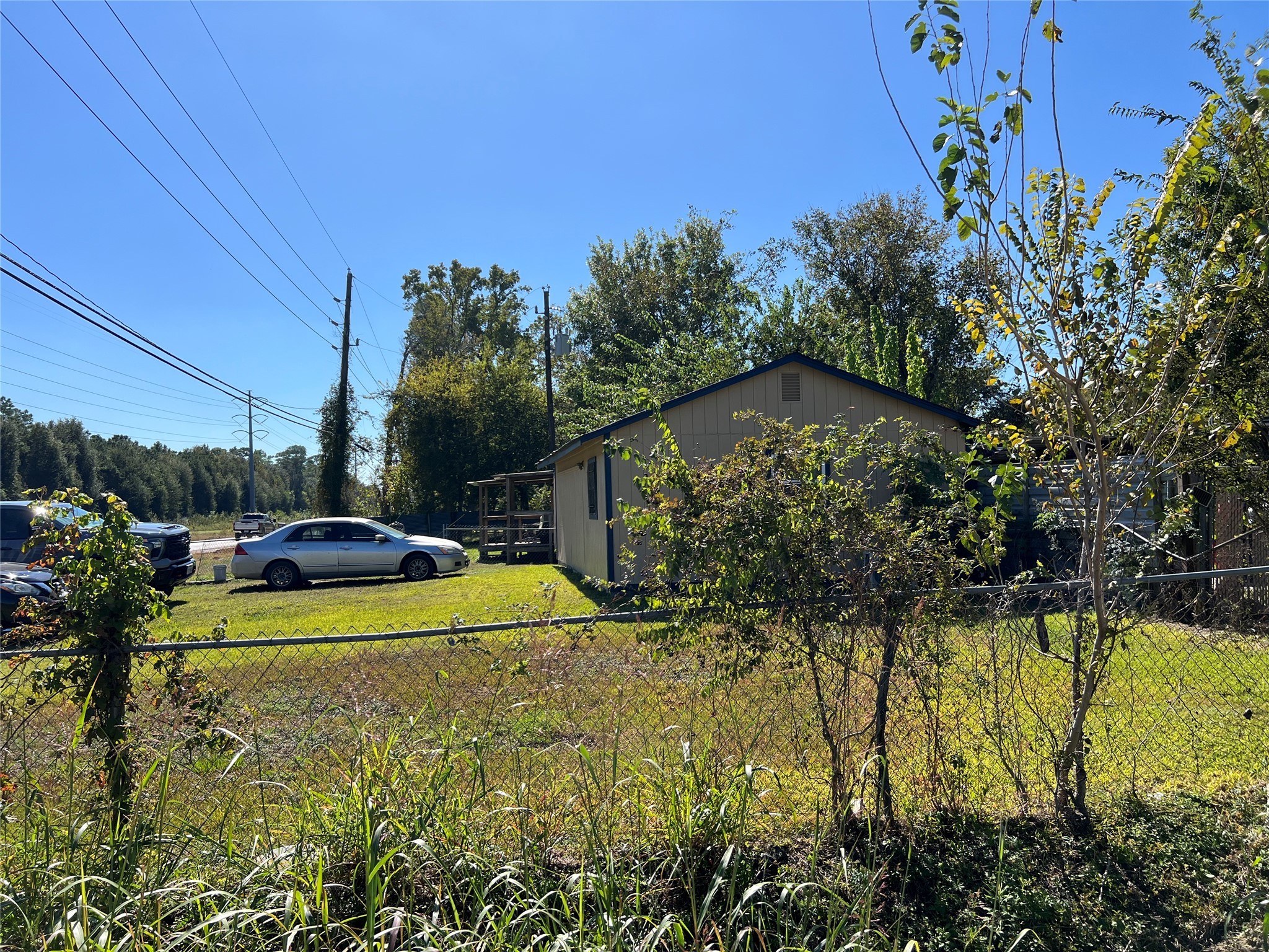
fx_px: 953
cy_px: 476
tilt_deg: +1.4
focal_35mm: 26
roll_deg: +2.2
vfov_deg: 53.1
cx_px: 634
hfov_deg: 67.3
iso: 50
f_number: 1.5
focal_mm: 5.7
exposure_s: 1/4444
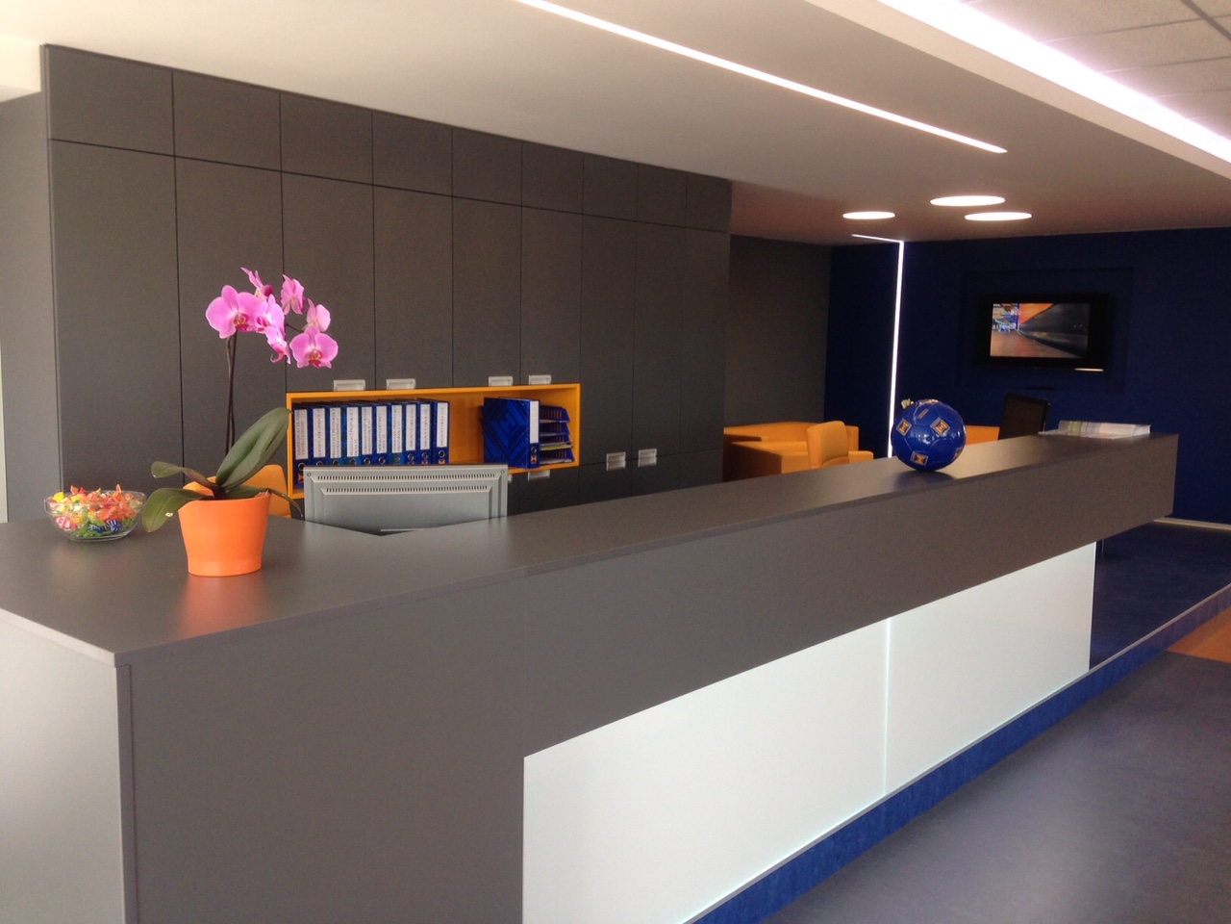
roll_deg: -1.6
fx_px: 1174
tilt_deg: -7.1
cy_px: 462
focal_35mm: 33
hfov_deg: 55.4
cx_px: 616
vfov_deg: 42.9
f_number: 2.4
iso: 64
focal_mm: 4.12
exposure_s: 1/60
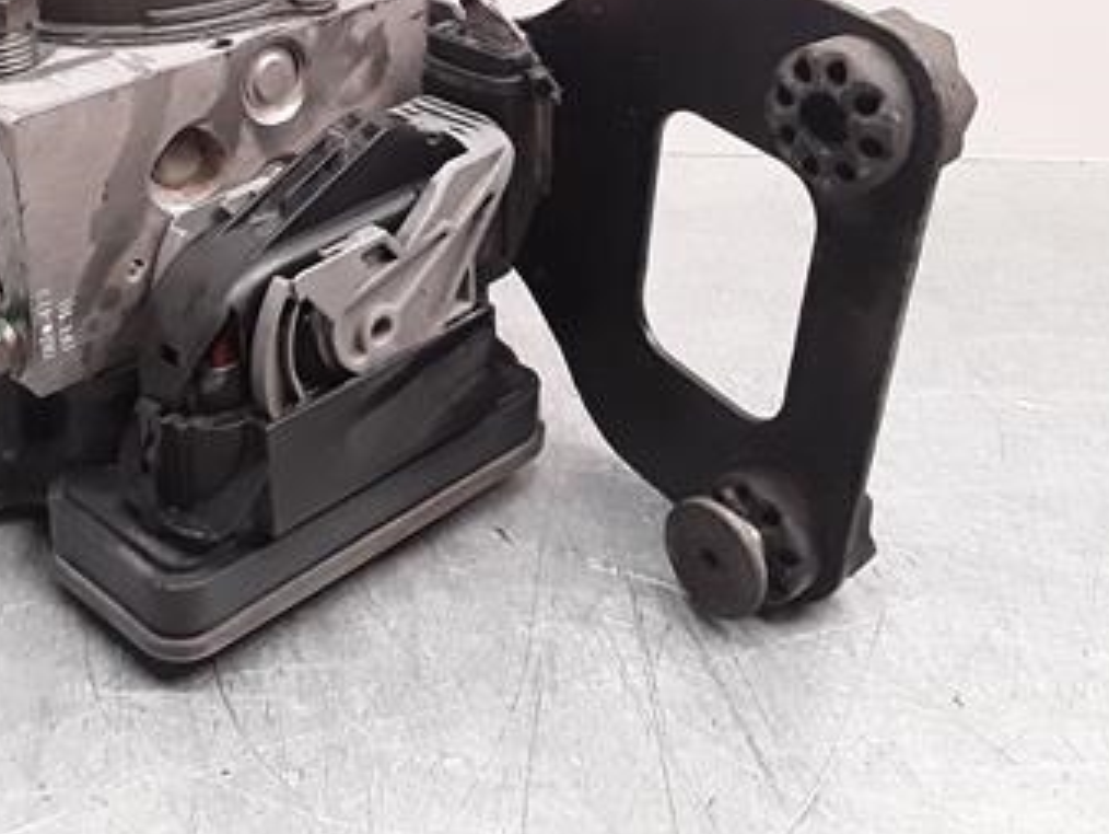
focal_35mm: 53
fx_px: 1699
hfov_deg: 35.6
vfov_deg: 27.0
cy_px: 158
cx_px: 318
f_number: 1.9
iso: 100
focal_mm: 2.91
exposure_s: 1/100
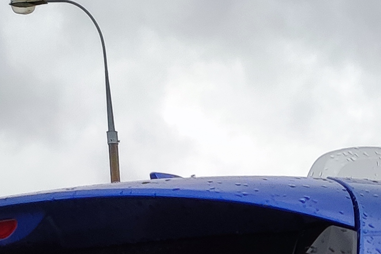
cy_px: 736
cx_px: 475
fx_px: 1069
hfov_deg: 18.9
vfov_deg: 10.3
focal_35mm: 101
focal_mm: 4.74
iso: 68
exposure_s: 1/120
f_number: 1.79
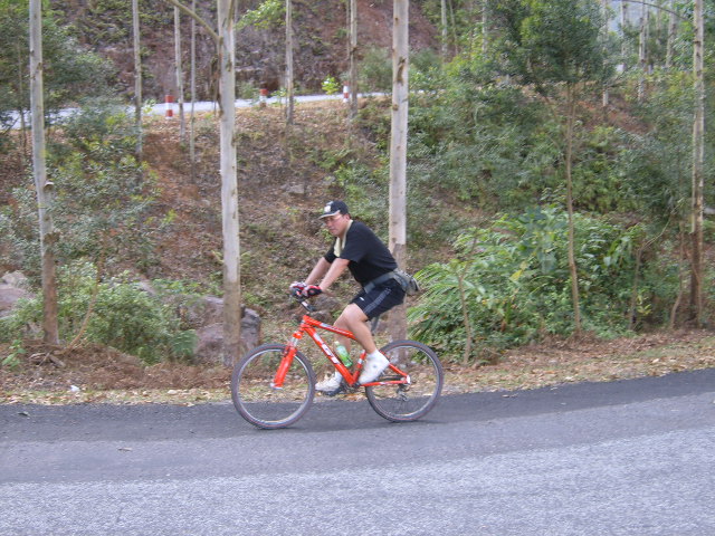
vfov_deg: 26.6
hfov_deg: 34.9
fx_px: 1136
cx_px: 358
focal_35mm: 55
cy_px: 268
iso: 50
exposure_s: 1/90
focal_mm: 9.1
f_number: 3.4
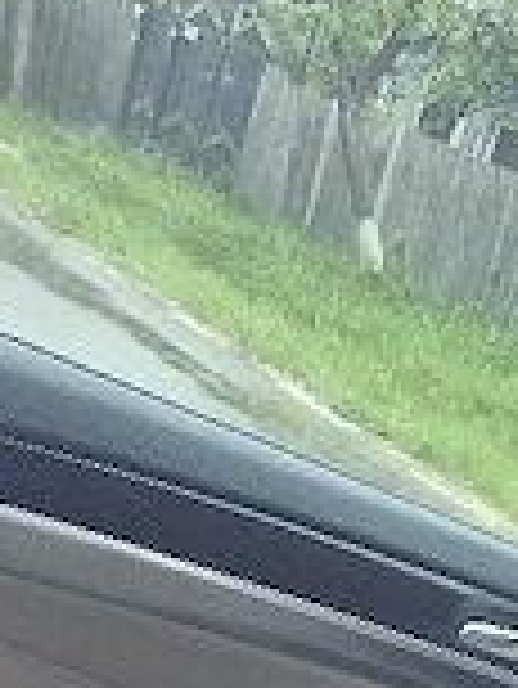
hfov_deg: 12.4
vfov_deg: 12.6
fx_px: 2391
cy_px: 1664
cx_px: 288
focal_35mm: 120
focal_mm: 5.54
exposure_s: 1/182
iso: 50
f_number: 1.8
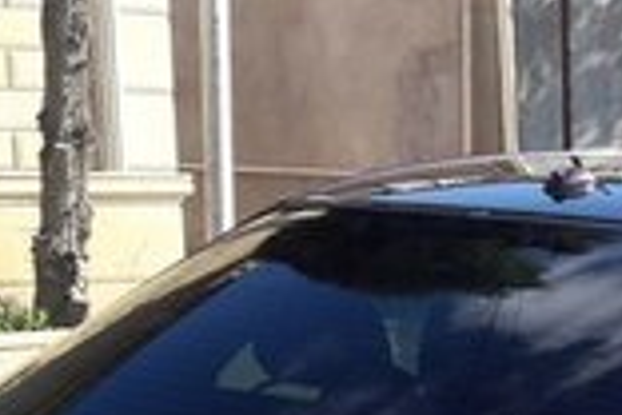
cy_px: 756
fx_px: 2125
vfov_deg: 10.5
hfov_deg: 16.1
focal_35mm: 123
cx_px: 730
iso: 40
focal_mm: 3.7
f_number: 1.9
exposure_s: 1/679
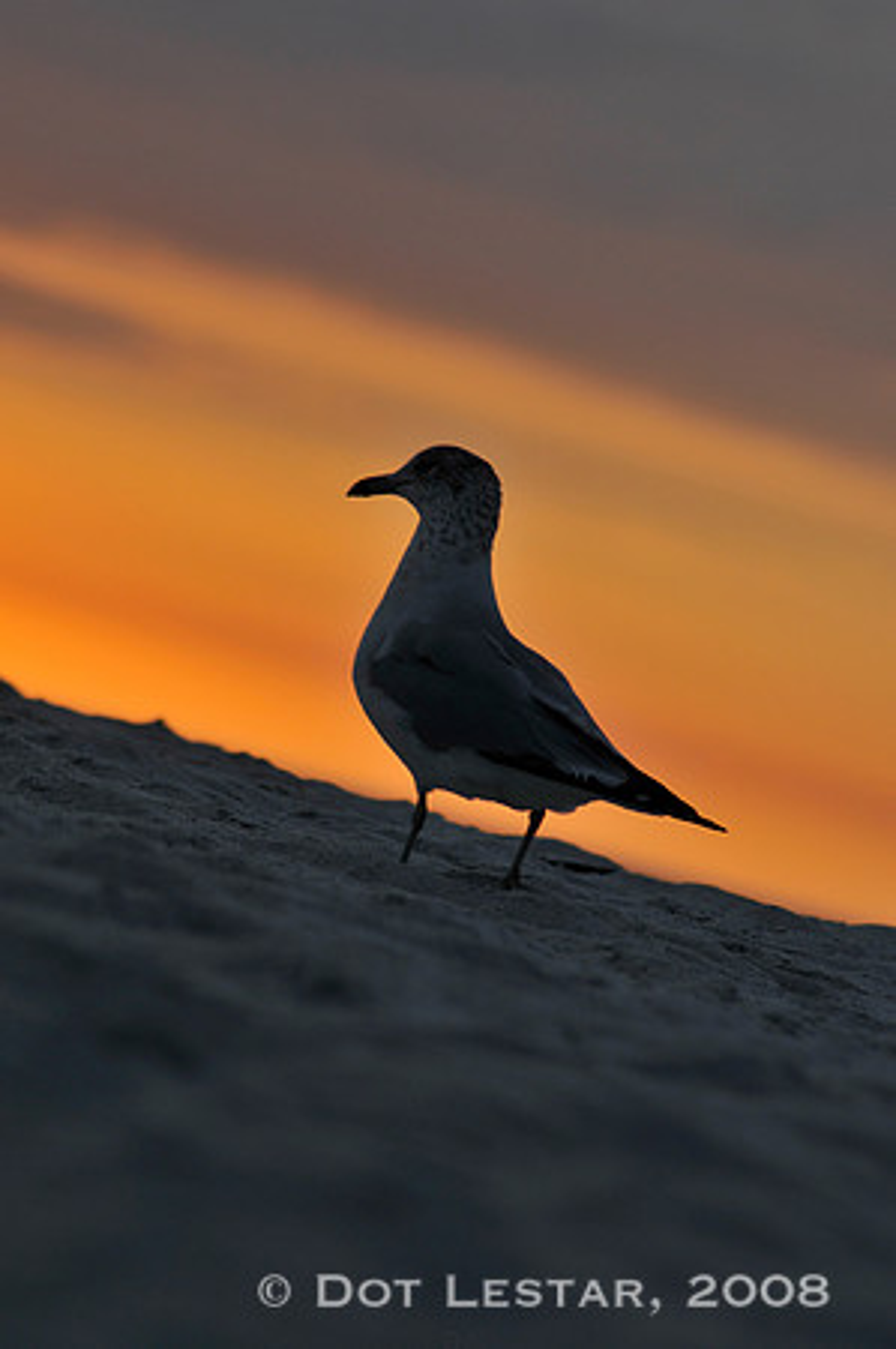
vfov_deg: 6.5
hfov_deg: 4.4
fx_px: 11786
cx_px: 448
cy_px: 674
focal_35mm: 315
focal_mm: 210
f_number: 10
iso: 200
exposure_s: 1/400
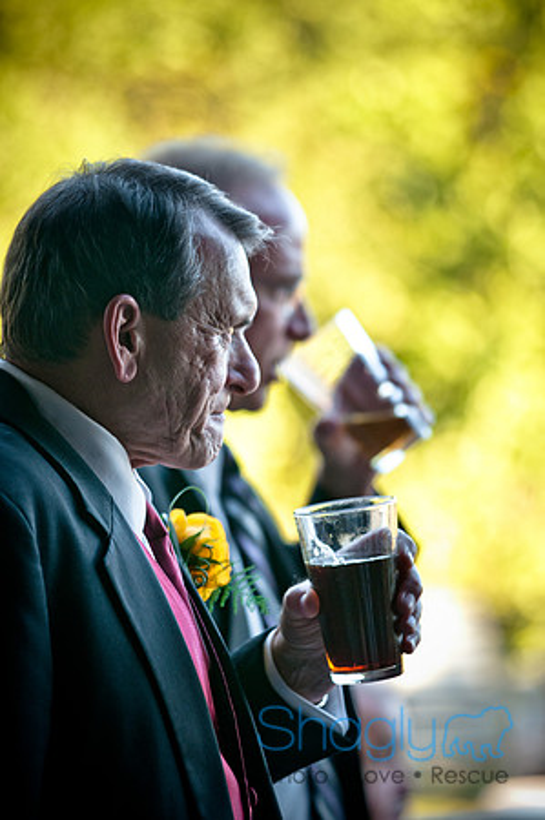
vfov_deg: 8.9
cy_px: 410
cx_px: 272
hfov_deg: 5.9
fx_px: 5292
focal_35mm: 232
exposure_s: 1/200
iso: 400
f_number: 2.8
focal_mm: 155
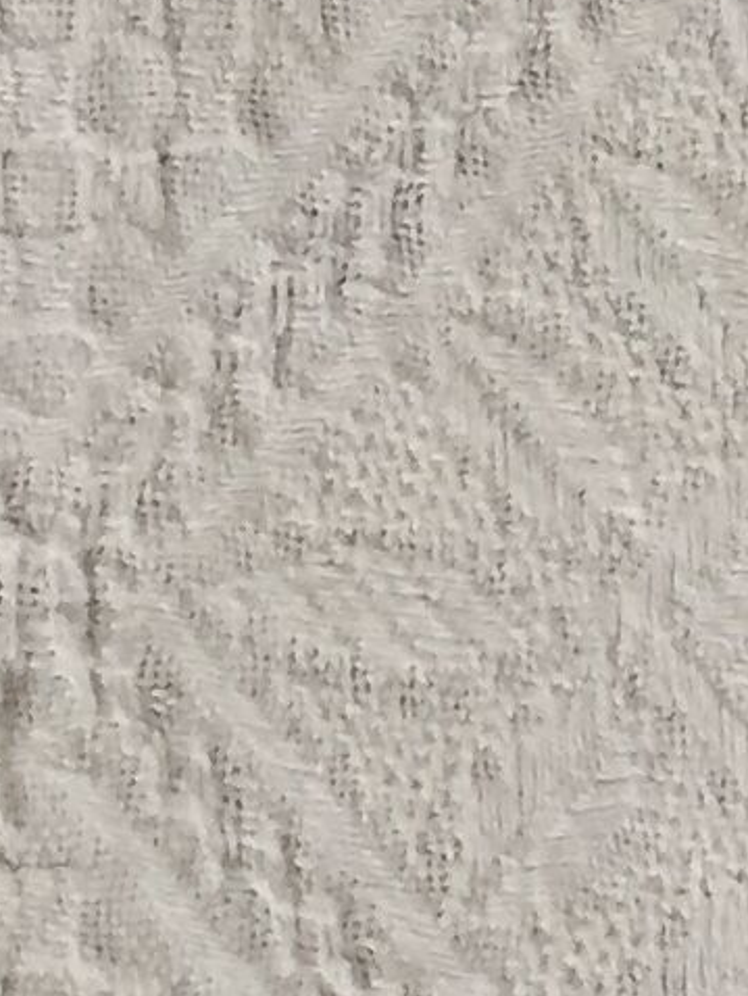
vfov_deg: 9.8
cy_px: -231
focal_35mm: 198
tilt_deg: -61.1
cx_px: 271
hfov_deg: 7.5
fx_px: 5700
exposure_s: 1/33
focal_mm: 4.15
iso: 100
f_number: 2.2
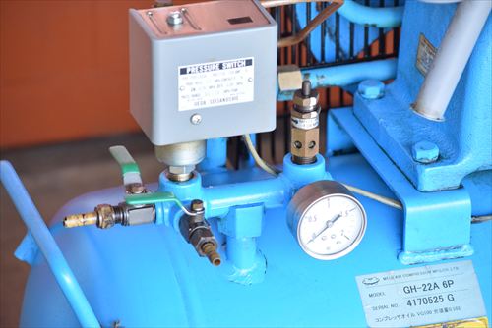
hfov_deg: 10.5
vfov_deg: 7.1
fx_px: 2666
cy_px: 164
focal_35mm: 195
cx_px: 246
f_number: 6.3
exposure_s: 1/320
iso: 1250
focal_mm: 130
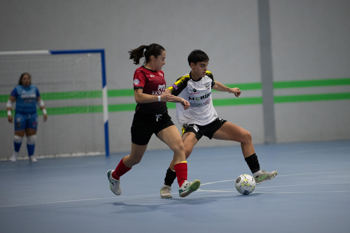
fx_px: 2265
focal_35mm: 233
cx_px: 204
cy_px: 108
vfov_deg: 5.9
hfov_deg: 8.8
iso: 5000
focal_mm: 200
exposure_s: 1/800
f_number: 2.8
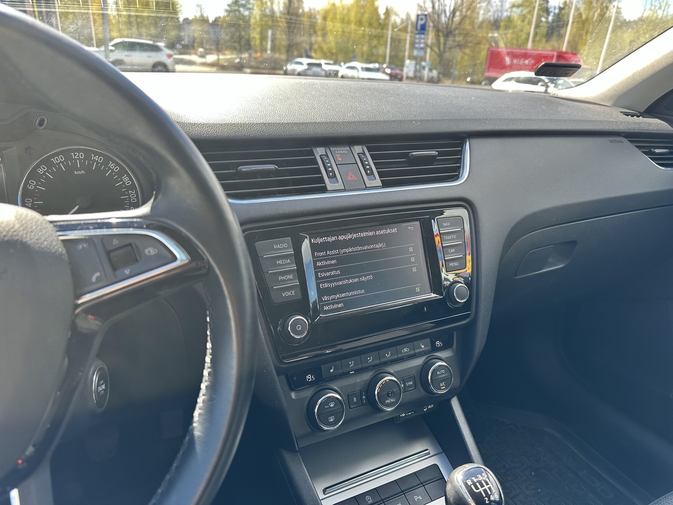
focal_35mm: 24
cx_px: 336
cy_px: 252
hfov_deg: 71.6
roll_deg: -3.1
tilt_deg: -21.8
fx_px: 467
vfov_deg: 56.8
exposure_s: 1/258
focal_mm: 6.86
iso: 80
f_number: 1.78
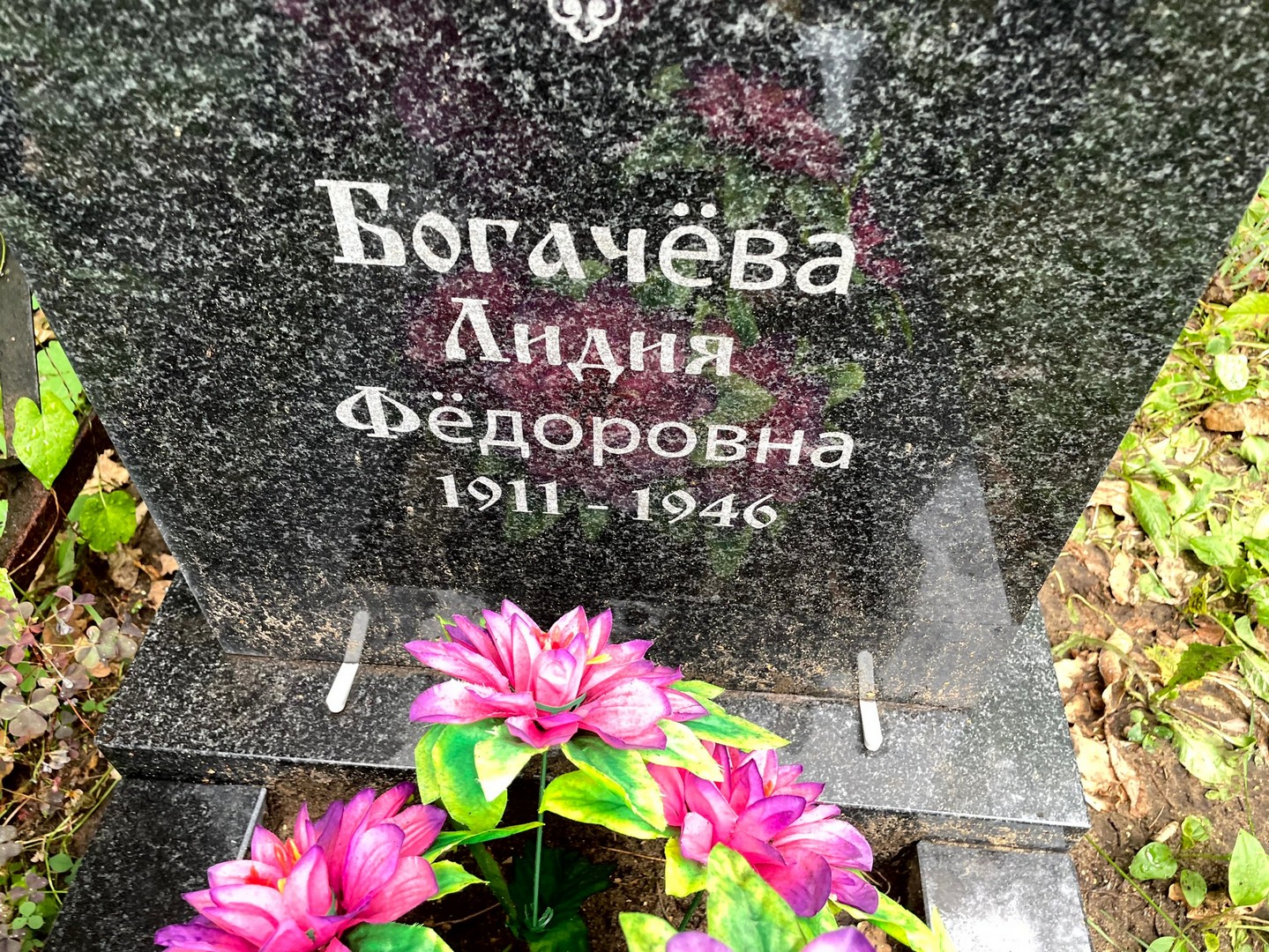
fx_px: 953
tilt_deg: -49.1
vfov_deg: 53.1
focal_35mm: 26
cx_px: 634
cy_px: 476
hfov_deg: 67.3
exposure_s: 1/121
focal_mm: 4.2
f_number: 1.6
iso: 100
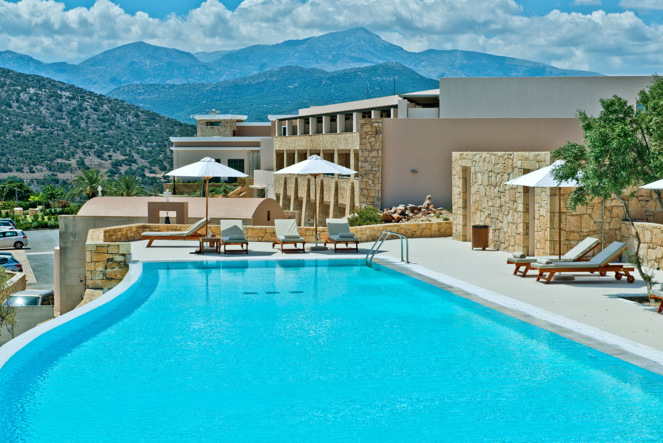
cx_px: 332
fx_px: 1290
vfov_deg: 19.5
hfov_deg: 28.8
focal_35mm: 70
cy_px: 222
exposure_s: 1/320
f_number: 13
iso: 200
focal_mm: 70
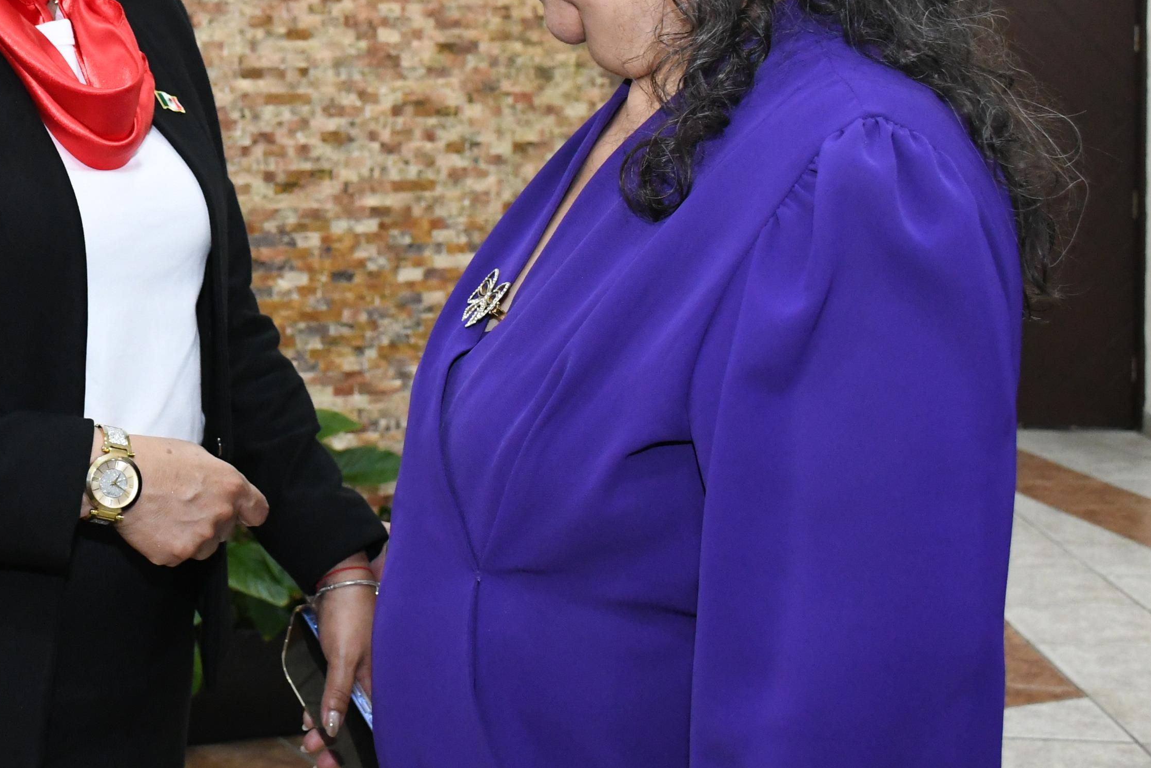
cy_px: 89
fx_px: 2142
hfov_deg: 28.8
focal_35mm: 67
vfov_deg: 20.0
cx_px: 104
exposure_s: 1/100
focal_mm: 24
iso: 3200
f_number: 5
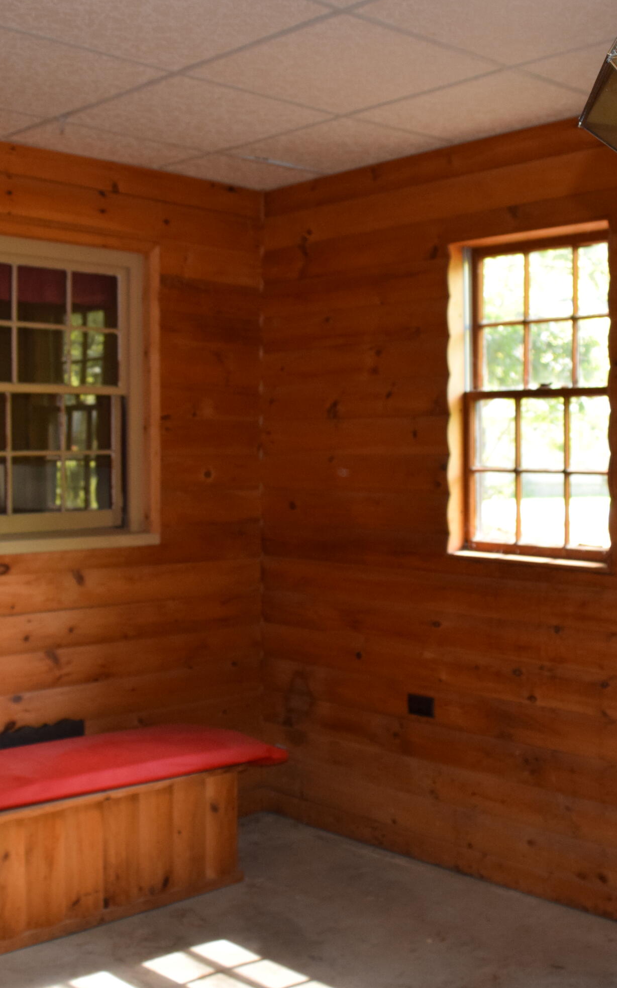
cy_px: 493
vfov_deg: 47.2
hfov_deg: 30.5
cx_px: 328
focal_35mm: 42
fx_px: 1130
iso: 800
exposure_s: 1/100
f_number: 5
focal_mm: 18
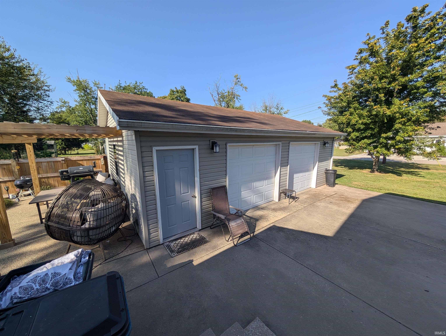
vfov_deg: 94.6
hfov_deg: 110.5
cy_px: 168
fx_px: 155
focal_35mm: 12
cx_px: 223
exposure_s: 1/2092
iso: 51
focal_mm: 2.02
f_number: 1.7
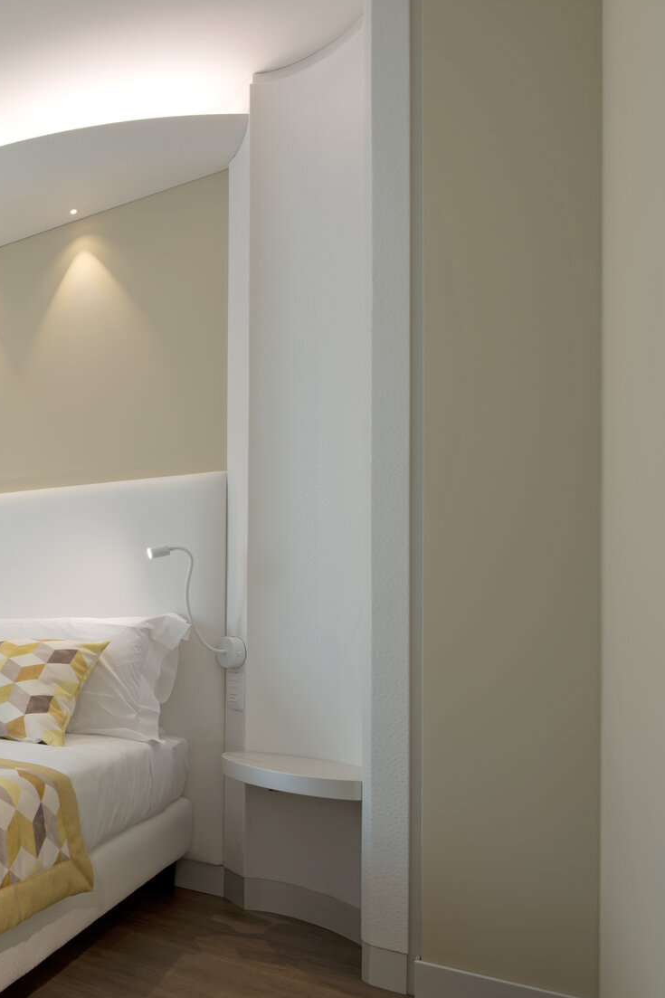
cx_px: -199
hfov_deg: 34.7
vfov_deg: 68.5
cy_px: 610
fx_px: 721
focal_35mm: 26
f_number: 9
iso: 100
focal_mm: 14
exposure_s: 1/5
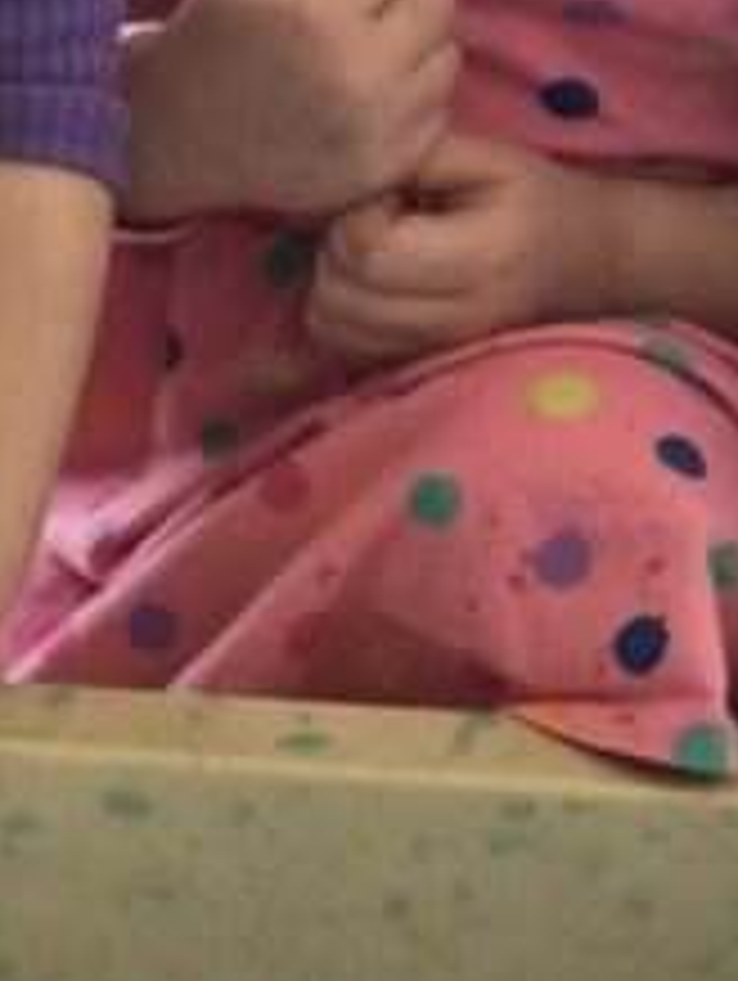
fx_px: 3064
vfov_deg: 18.2
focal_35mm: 108
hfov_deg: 12.8
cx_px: -446
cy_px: 468
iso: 80
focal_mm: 6.3
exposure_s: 1/180
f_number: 1.7
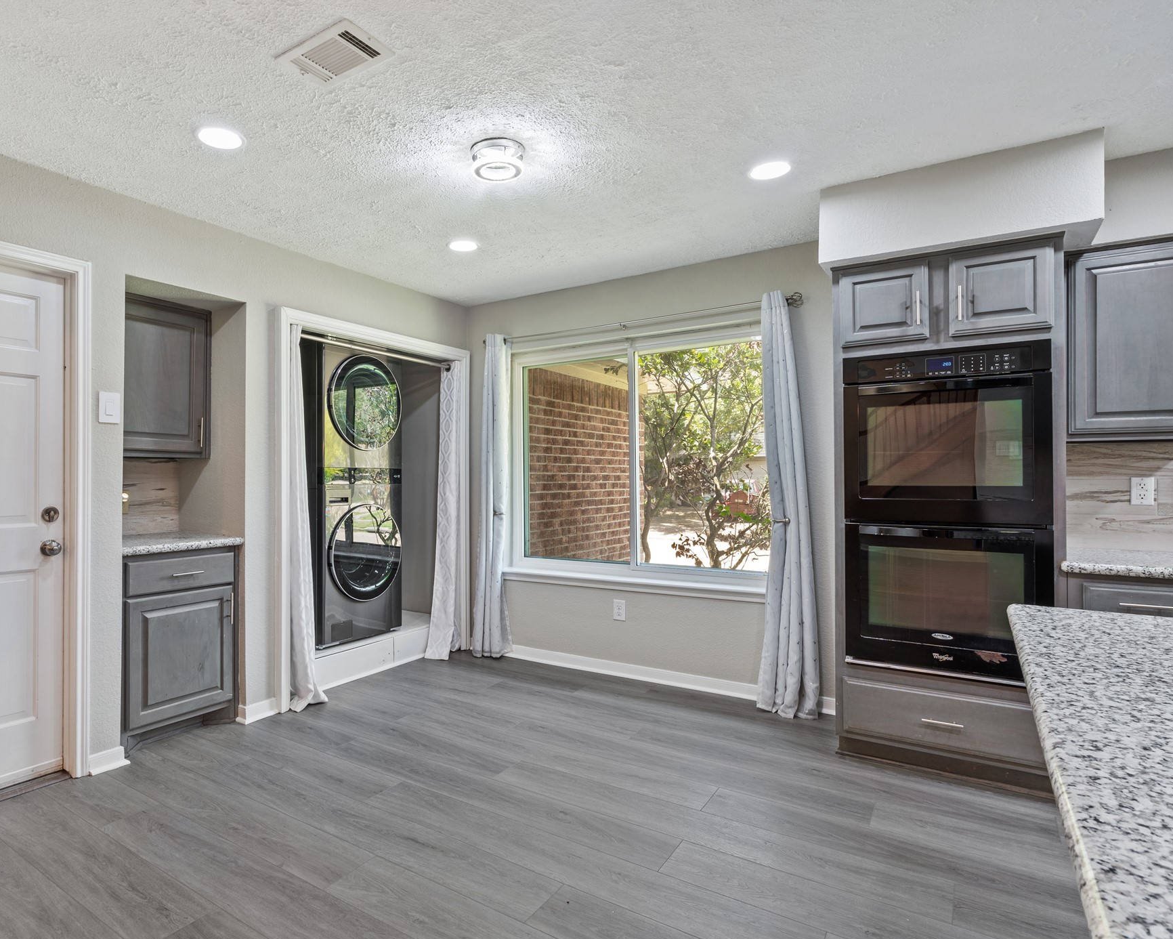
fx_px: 694
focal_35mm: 20
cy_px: 468
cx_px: 470
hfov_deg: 79.4
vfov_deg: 68.1
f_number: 11
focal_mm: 17
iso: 100
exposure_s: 2.5
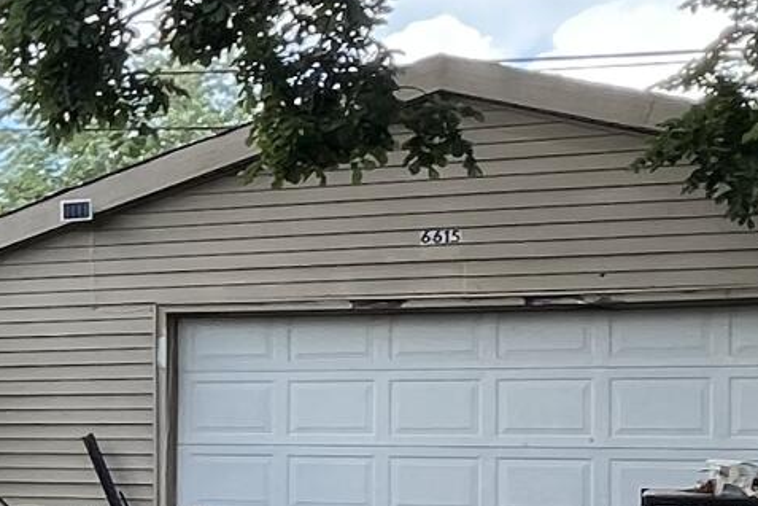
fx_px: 1790
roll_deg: +0.5
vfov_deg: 15.9
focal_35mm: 85
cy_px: 423
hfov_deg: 18.2
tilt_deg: -0.9
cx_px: -648
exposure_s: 1/231
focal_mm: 1.57
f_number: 1.8
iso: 32
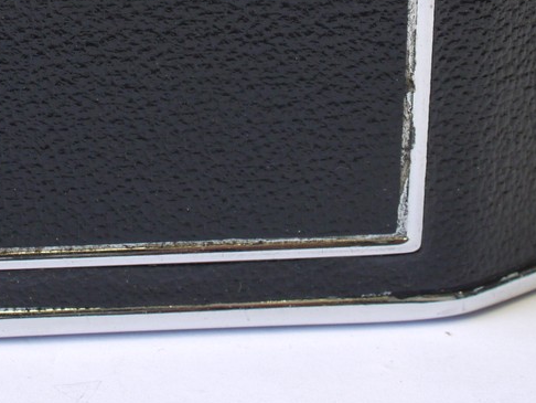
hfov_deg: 13.3
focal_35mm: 148
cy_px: -67
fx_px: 2293
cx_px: 151
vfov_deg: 9.9
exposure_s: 1/25
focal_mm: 30
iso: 400
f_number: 8
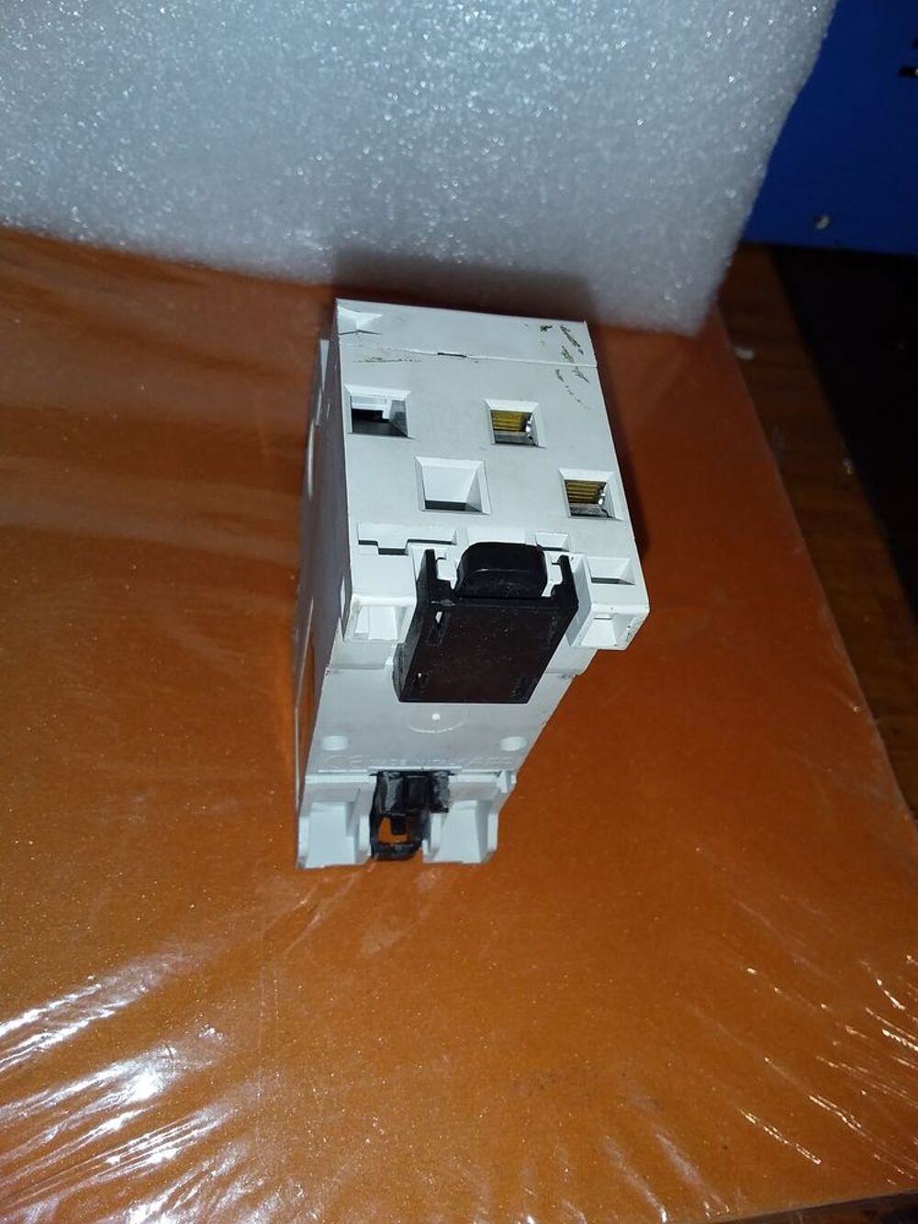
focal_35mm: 28
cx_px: 459
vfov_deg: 63.4
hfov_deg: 49.8
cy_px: 612
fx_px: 990
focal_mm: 2.91
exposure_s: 1/202
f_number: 1.9
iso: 40
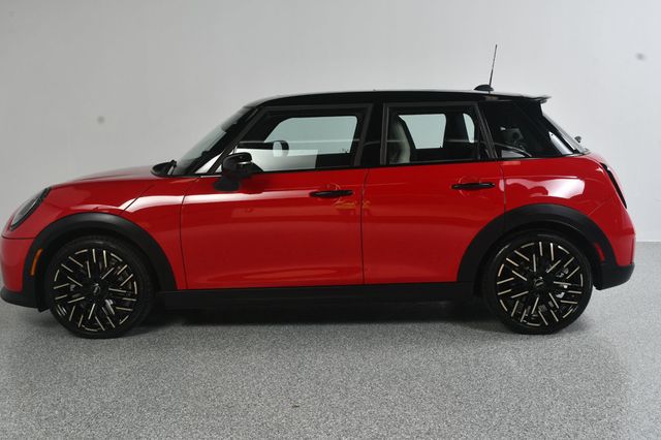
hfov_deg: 49.6
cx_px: 330
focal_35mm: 39
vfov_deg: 34.2
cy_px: 220
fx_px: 716
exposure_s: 1/160
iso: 100
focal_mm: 26
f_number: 11
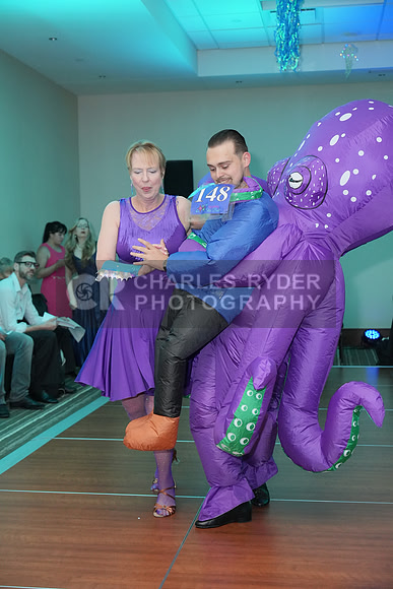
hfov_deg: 27.0
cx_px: 196
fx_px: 818
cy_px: 294
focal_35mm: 50
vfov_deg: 39.6
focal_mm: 50
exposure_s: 1/200
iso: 4000
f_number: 4
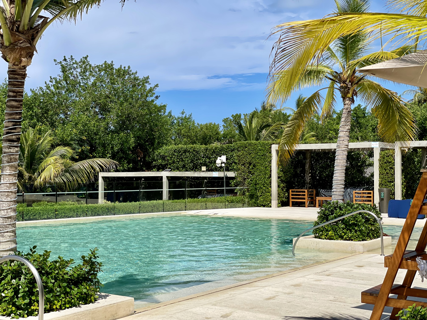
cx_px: 214
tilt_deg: +1.1
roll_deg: +0.0
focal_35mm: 52
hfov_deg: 36.8
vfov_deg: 28.0
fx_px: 641
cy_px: 160
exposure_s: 1/3425
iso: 32
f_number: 2
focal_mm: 6
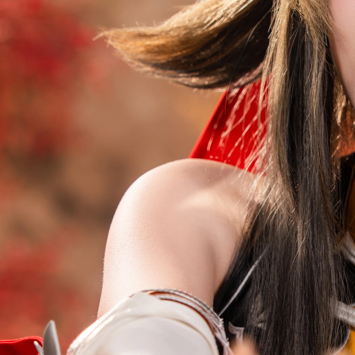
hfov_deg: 7.6
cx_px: 292
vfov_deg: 7.6
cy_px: 315
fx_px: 2657
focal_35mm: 229
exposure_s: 1/200
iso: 320
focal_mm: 70
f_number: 2.8
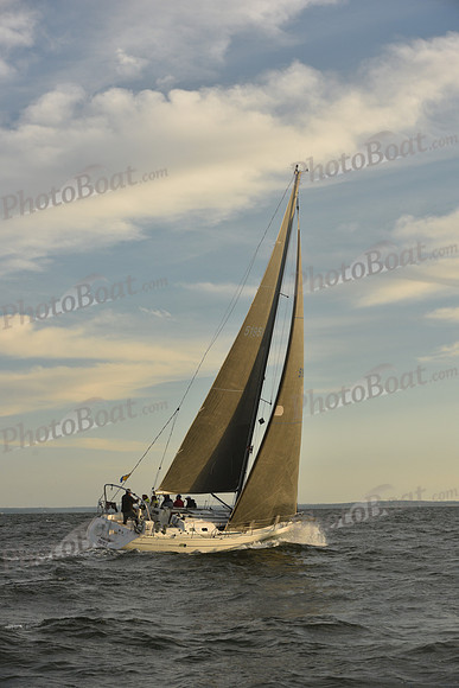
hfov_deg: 19.5
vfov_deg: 28.8
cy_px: 344
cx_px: 230
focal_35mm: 70
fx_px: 1338
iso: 250
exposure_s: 1/640
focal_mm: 70
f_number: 6.3
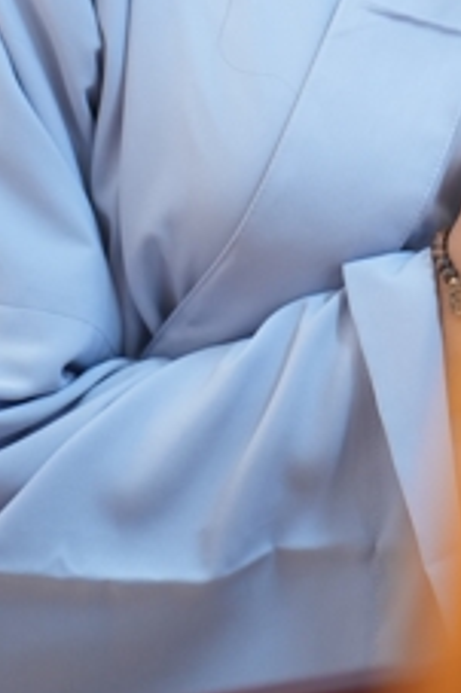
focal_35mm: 286
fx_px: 5502
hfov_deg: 4.8
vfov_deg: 7.1
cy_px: -272
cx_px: 493
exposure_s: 1/125
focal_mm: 100
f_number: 2.8
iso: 1600
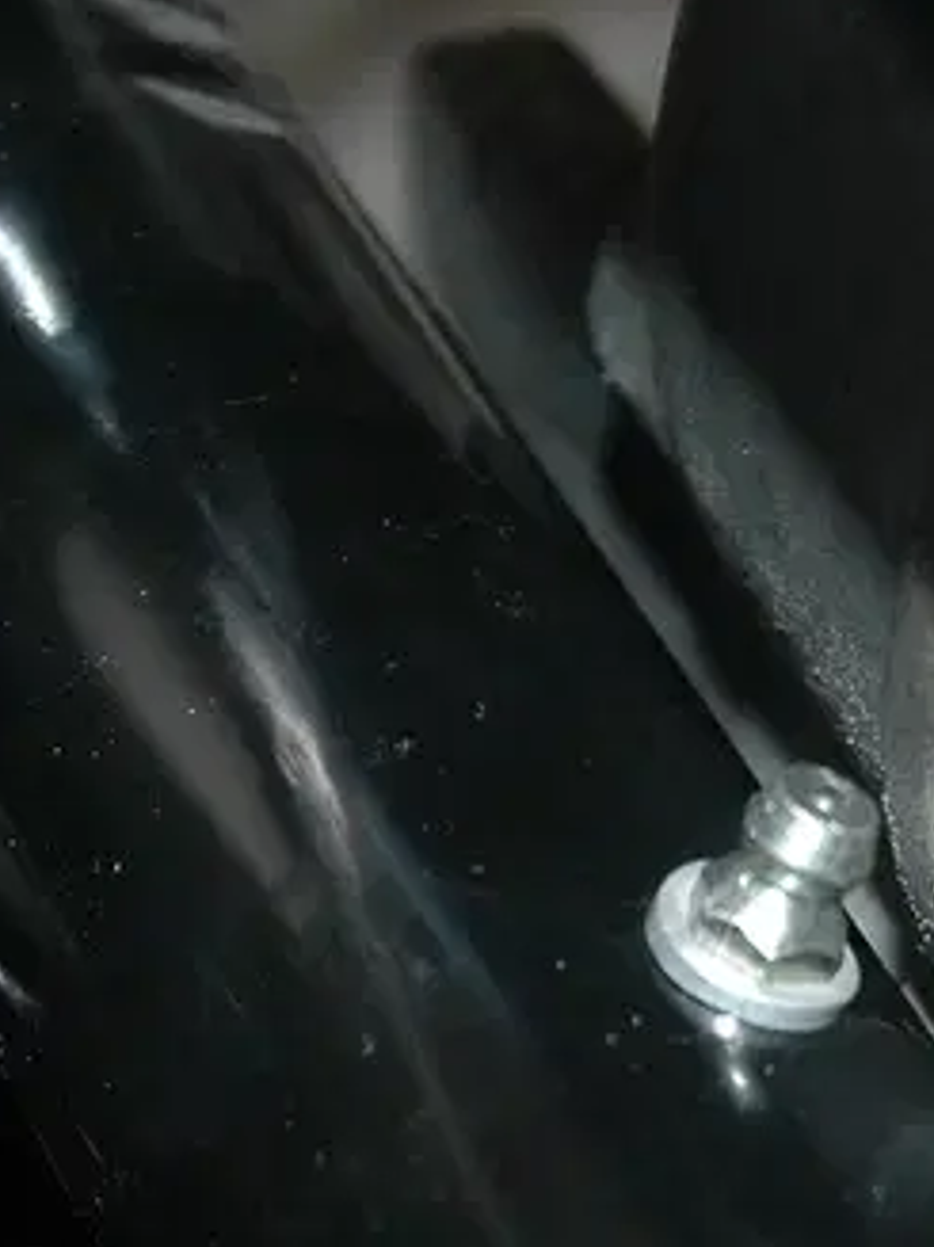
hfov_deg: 8.2
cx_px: 743
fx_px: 6480
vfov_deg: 11.0
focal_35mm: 180
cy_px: 877
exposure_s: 1/60
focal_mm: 34
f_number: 4.2
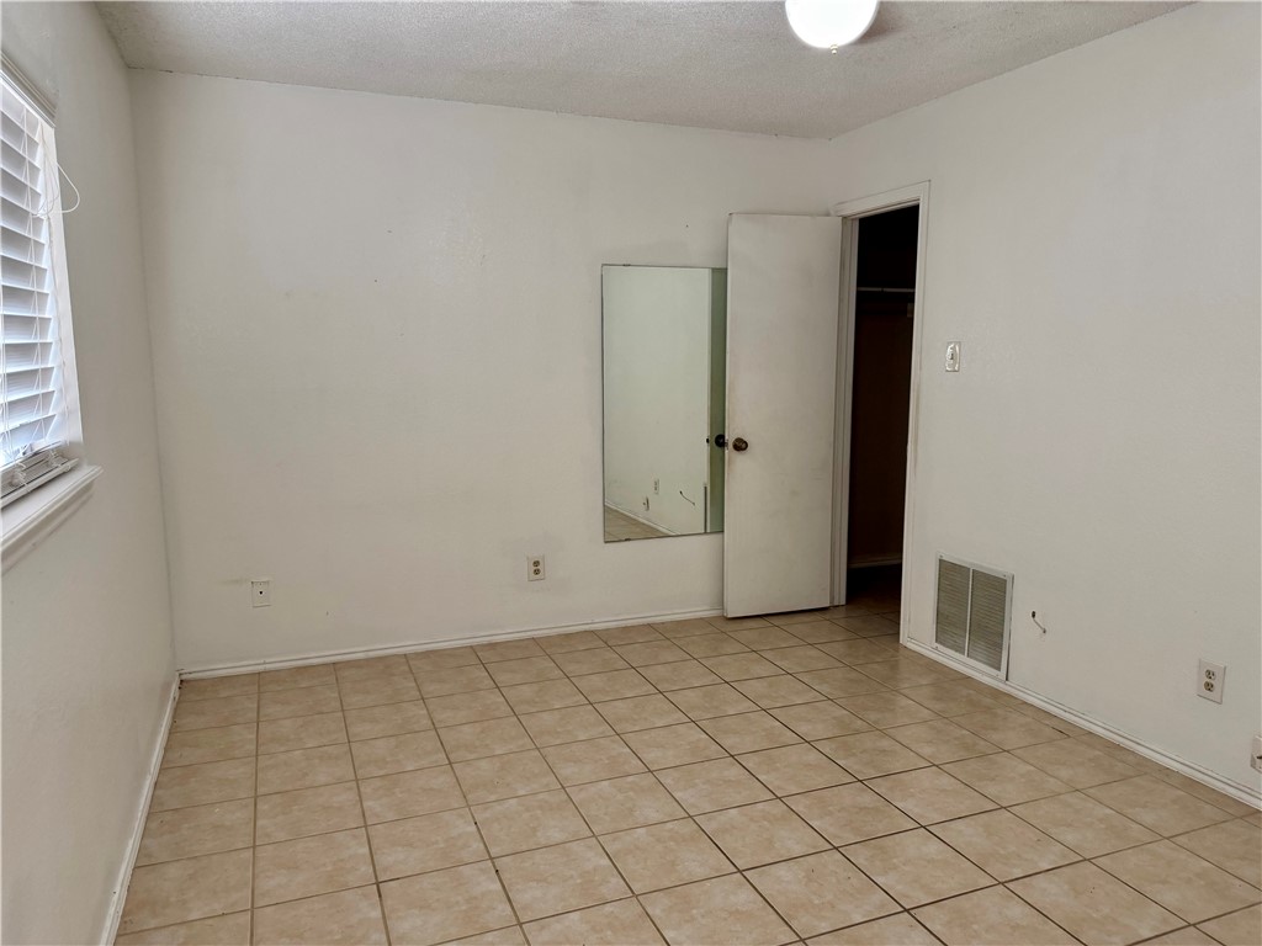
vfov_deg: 56.8
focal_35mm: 24
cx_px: 631
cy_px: 473
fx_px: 875
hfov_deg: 71.6
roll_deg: -0.4
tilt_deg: -8.1
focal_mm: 6.76
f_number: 1.78
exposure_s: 1/60
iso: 200
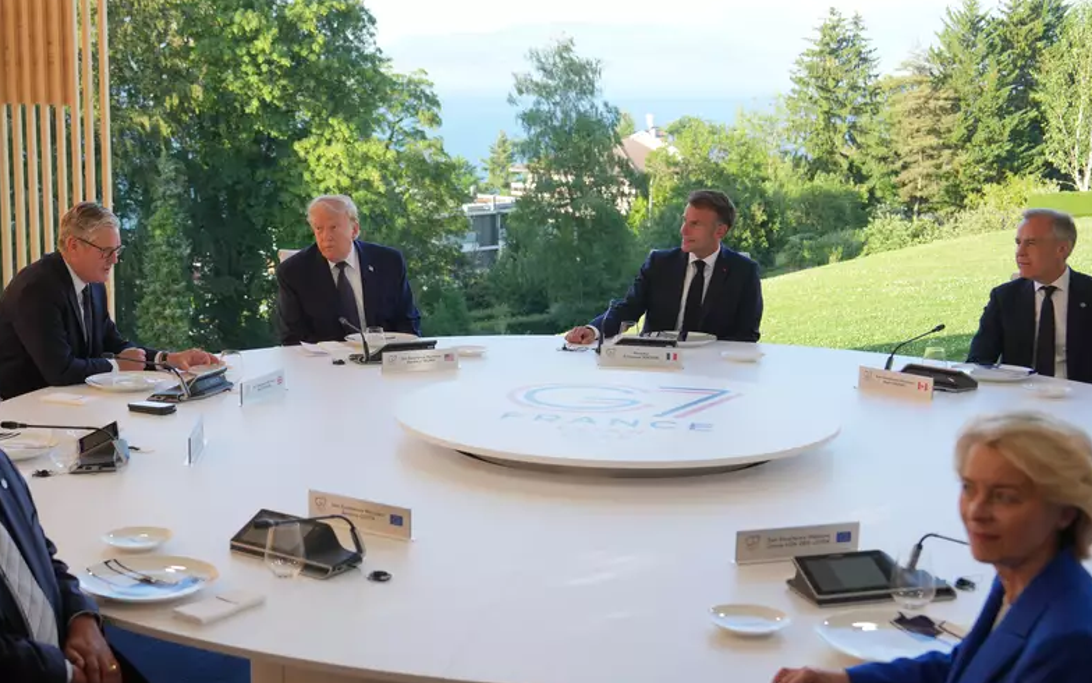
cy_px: 399
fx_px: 1607
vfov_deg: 23.9
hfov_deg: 37.4
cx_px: 426
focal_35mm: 54
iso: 400
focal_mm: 41
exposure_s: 1/500
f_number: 4
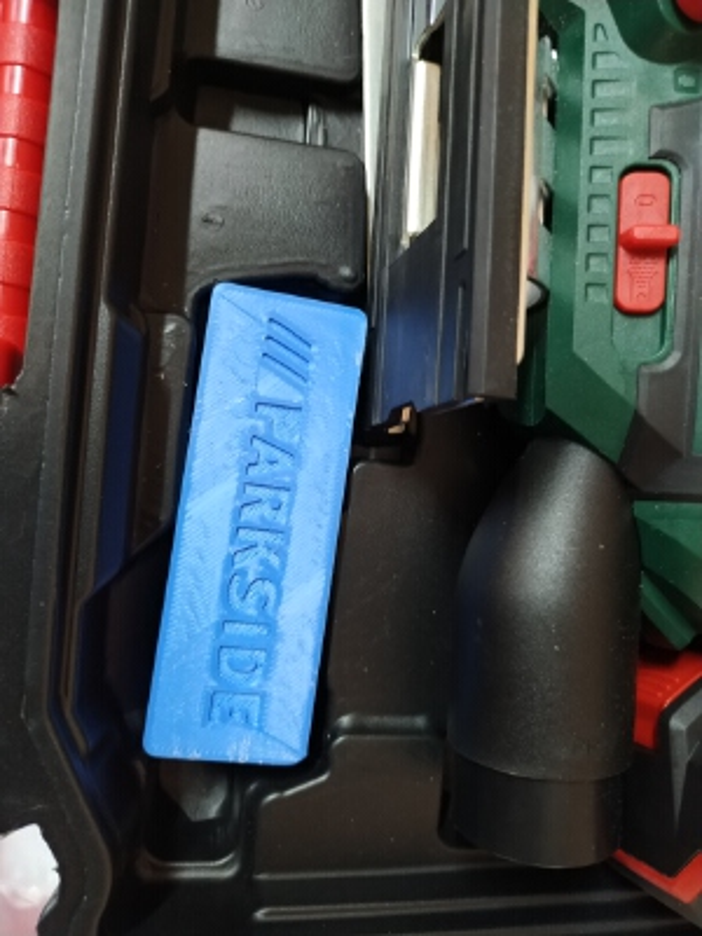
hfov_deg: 56.8
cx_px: 351
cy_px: 468
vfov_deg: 71.6
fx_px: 649
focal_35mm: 24
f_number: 1.9
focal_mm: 3.94
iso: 500
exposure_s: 1/17
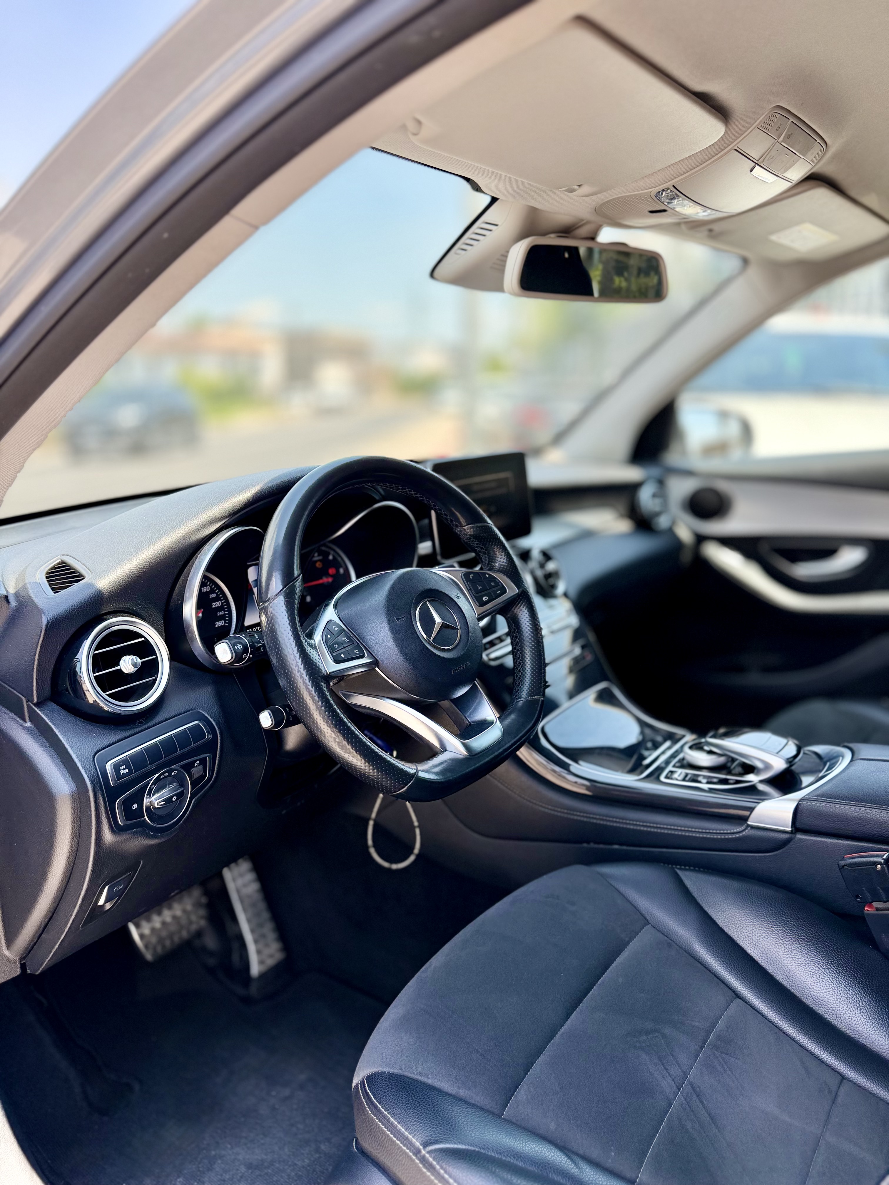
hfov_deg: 56.8
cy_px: 592
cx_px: 444
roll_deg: +0.8
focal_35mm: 24
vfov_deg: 71.6
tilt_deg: -12.7
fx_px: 822
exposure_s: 1/979
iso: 100
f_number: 1.78
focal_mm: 6.76
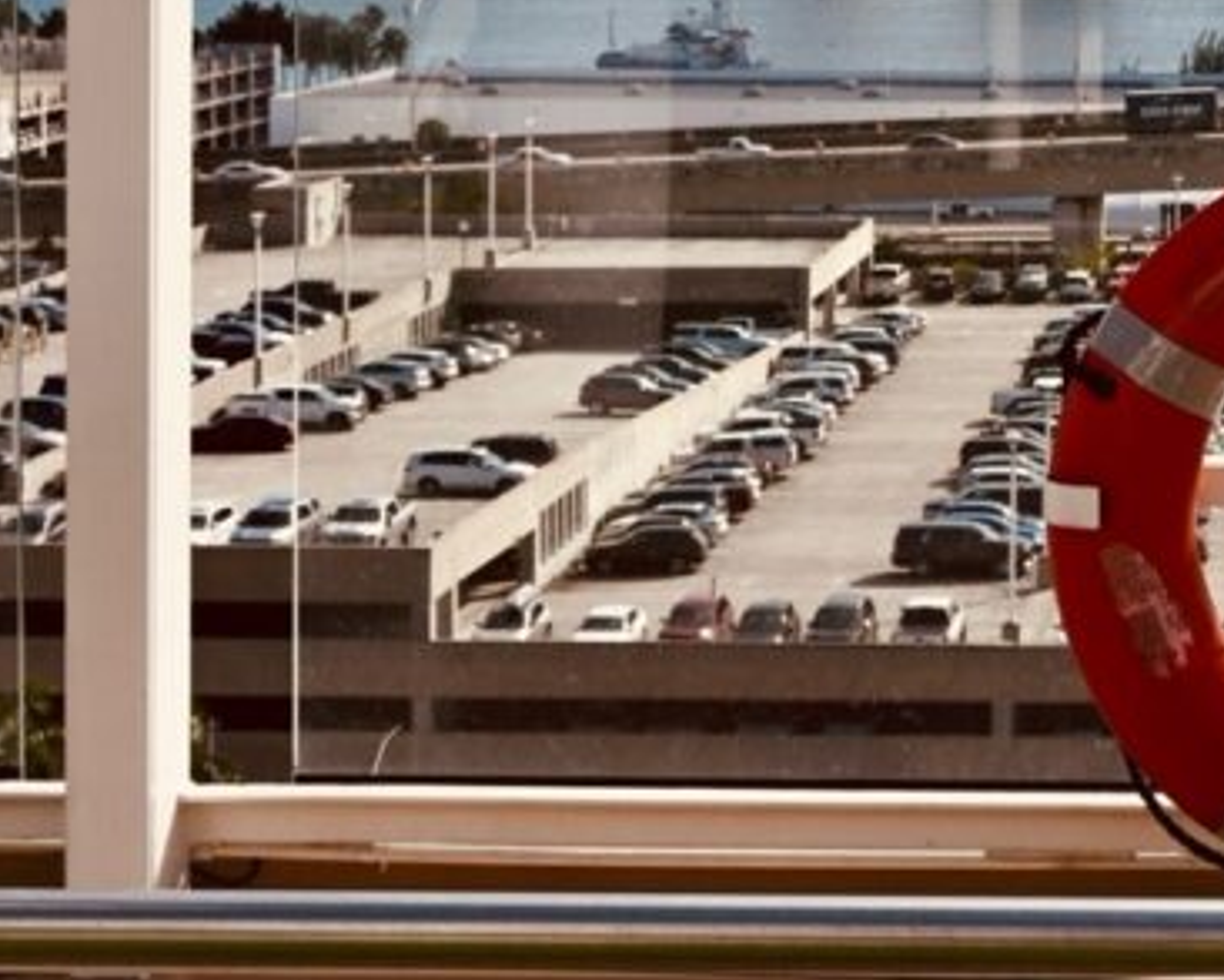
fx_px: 3562
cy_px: -47
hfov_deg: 18.6
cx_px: 1408
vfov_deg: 15.3
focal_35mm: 98
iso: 100
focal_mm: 25
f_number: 8
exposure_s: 1/500
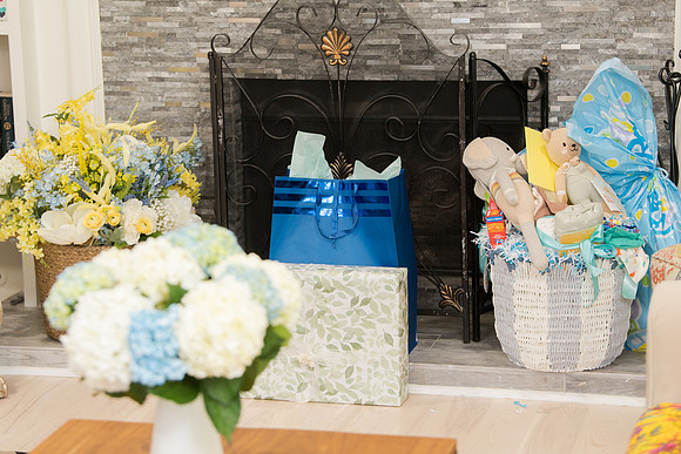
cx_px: 343
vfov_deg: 13.2
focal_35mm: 104
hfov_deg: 19.7
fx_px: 1966
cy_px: 229
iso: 1000
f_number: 4.5
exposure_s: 1/60
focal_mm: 98
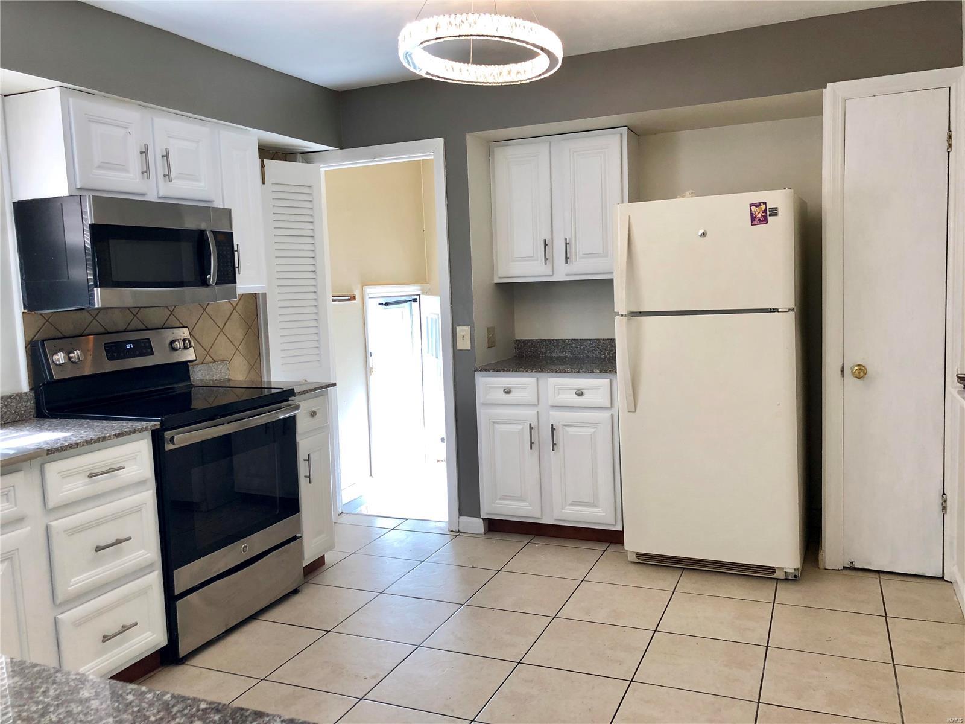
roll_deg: +2.1
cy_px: 362
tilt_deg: -5.6
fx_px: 781
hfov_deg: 63.4
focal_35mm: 28
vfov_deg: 49.7
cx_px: 482
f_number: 1.8
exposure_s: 1/40
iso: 25
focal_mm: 4
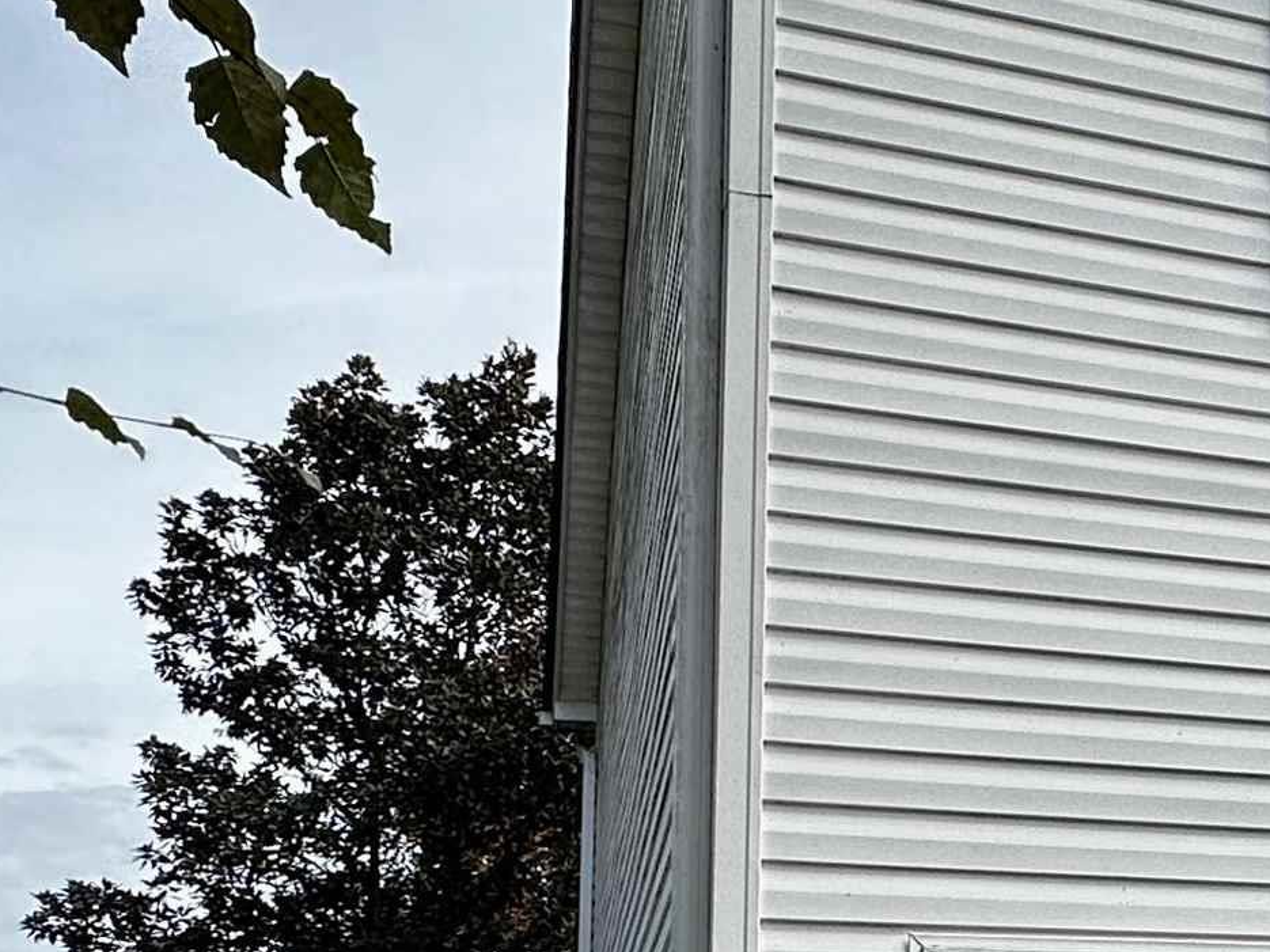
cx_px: 1600
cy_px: 706
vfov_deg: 31.0
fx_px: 1687
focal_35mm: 46
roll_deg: +0.8
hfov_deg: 32.4
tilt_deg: +8.0
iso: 40
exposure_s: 1/796
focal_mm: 2.22
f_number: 2.2
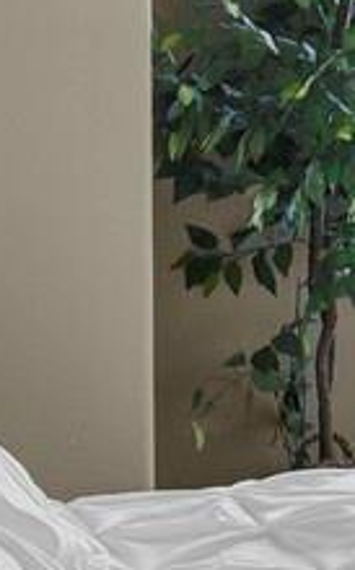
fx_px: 1956
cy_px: 41
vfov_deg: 16.3
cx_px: 1434
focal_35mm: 126
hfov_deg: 7.4
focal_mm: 17
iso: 1000
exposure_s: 1/20
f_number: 8
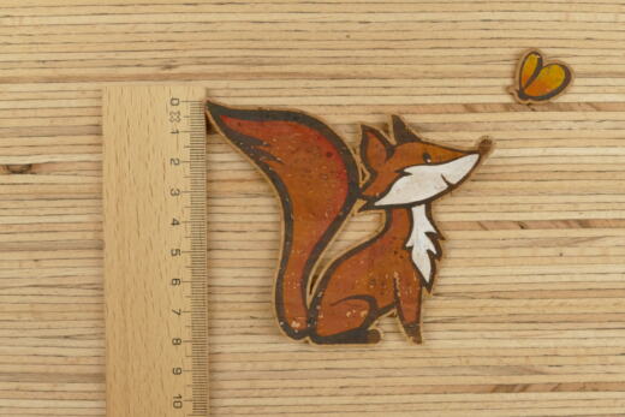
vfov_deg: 29.9
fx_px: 781
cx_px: 312
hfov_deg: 43.6
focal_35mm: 45
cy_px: 208
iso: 1250
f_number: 8
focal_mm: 16.24
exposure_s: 1/80
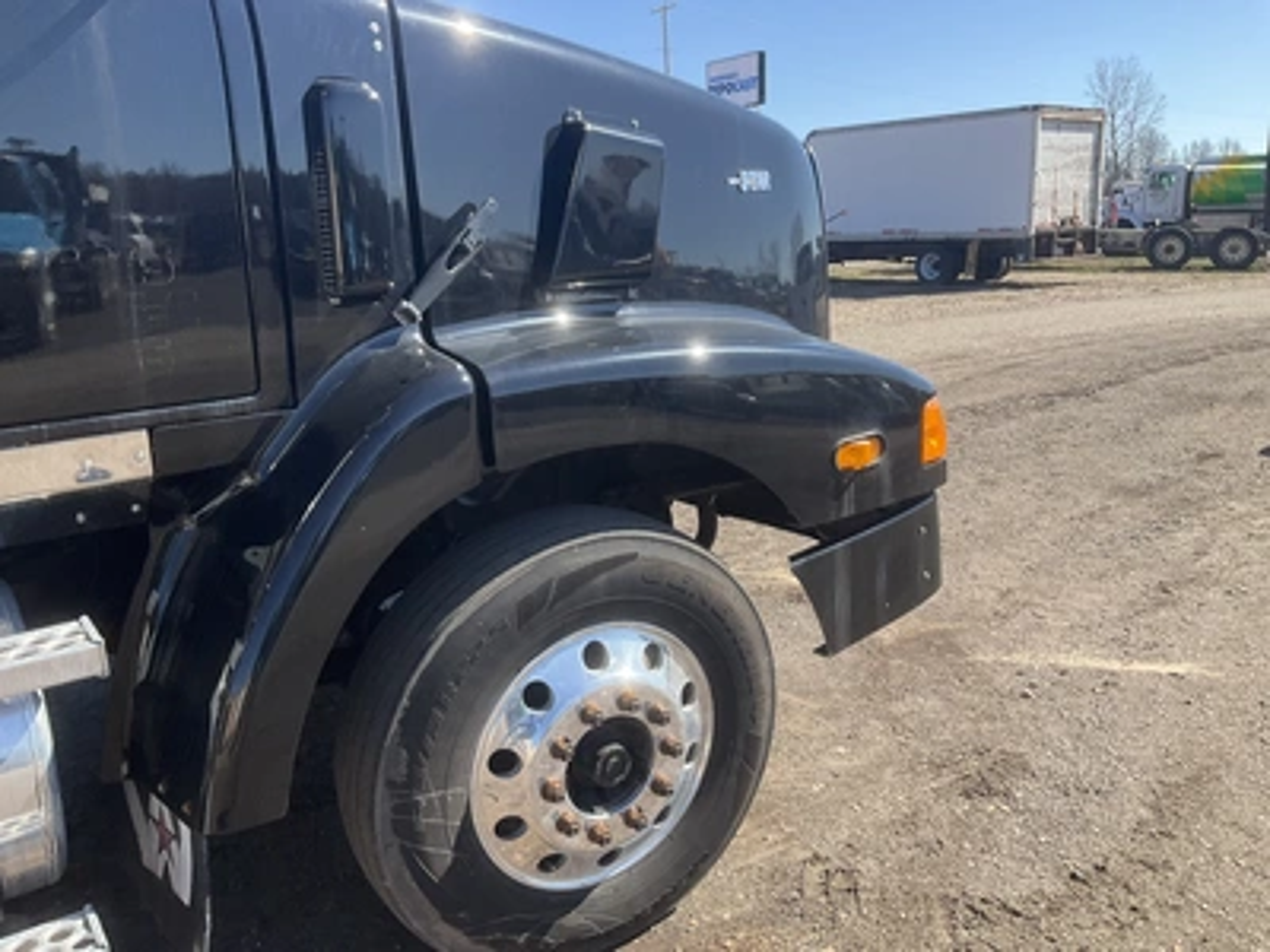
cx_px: 635
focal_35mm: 29
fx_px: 1064
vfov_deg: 48.2
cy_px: 476
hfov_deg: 61.7
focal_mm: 3
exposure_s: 1/770
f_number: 1.8
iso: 25
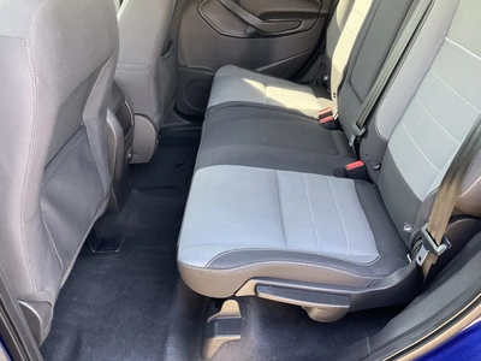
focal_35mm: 29
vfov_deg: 48.2
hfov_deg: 61.7
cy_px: 180
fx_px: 403
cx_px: 240
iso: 100
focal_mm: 3
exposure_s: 1/60
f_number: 1.8
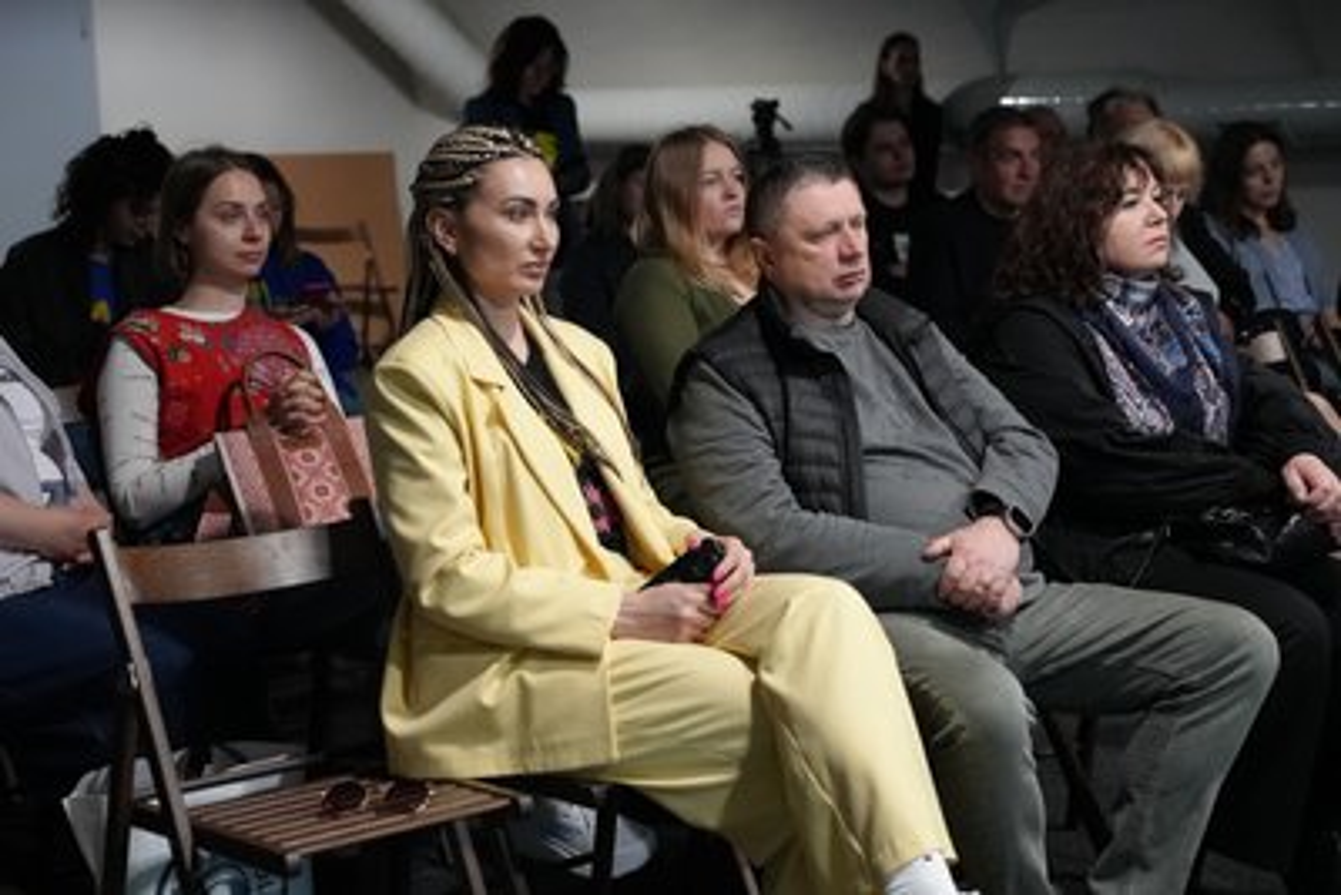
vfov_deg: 20.6
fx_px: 2459
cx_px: 670
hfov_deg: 30.5
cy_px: 448
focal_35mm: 66
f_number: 4
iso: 10000
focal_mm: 66
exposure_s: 1/160
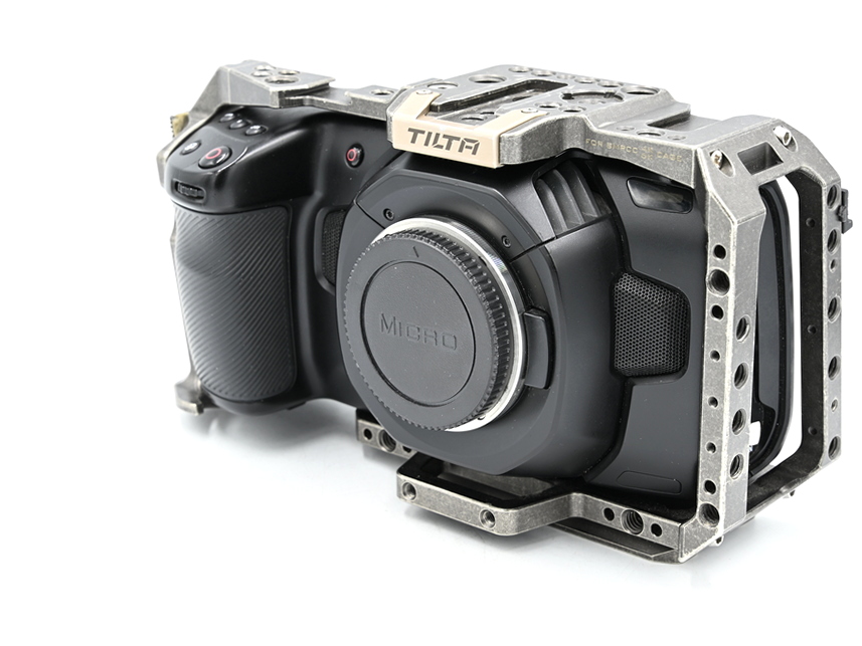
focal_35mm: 74
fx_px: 1843
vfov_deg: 19.9
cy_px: 322
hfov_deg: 26.3
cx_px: 455
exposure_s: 1/6
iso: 100
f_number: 14
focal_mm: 68
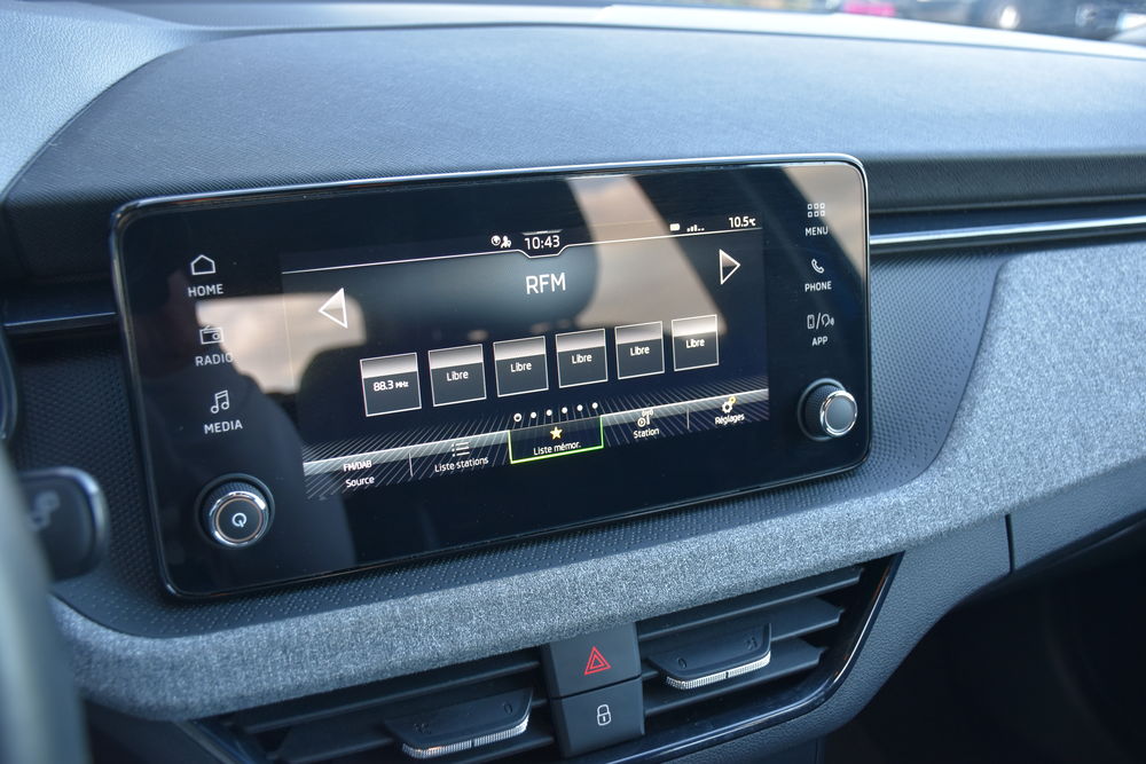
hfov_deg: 55.1
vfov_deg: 38.4
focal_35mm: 34
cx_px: 573
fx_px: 1098
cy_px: 382
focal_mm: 23
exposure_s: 1/60
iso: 640
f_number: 4
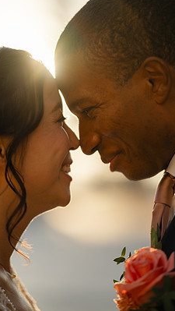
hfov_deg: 9.8
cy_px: 142
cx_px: 62
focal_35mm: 124
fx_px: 1021
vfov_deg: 17.3
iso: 64
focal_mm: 105
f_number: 1.4
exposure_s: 1/3200
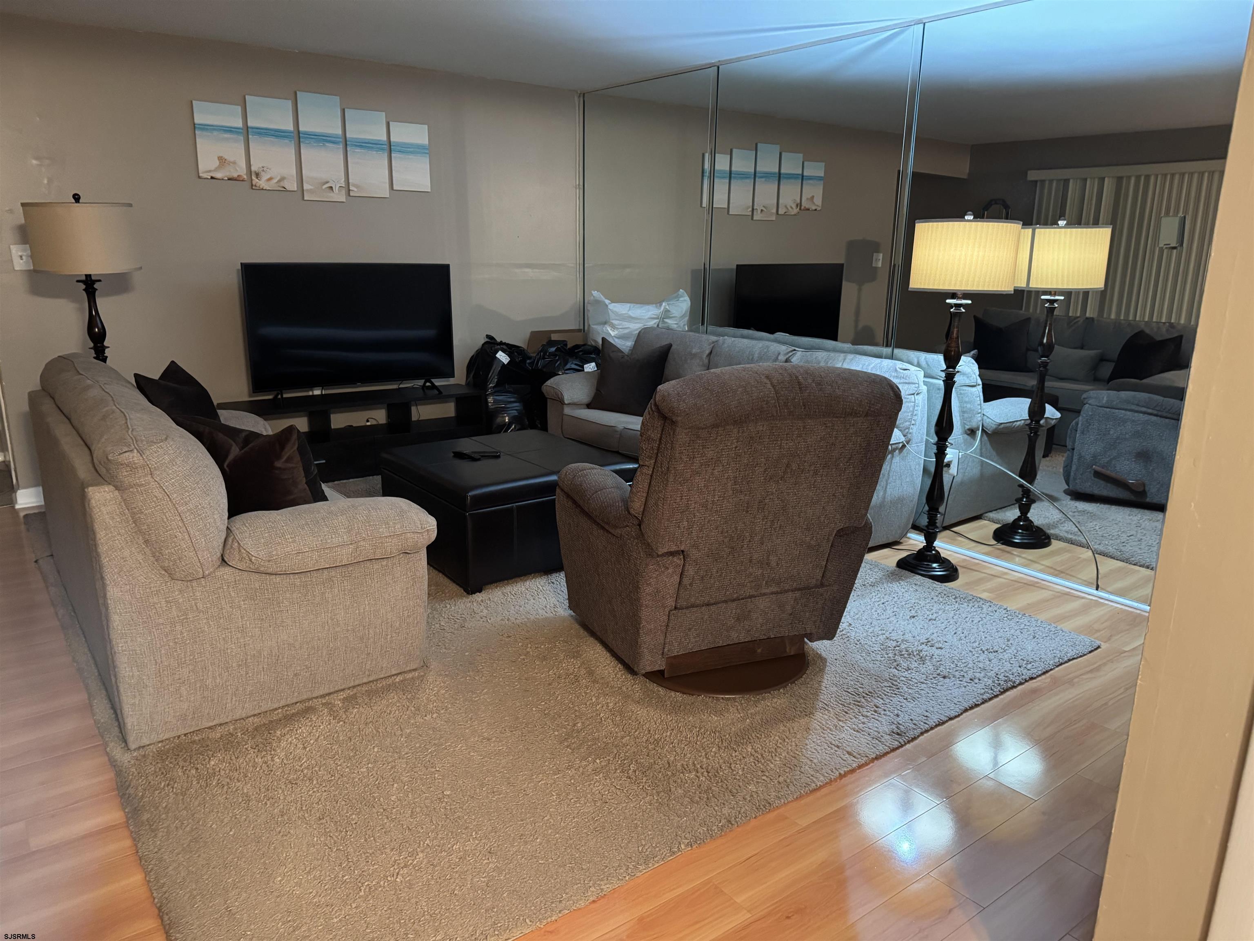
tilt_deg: -15.6
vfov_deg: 56.8
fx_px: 869
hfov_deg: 71.6
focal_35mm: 24
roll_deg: -1.3
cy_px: 470
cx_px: 627
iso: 800
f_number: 1.78
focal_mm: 6.76
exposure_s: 1/40
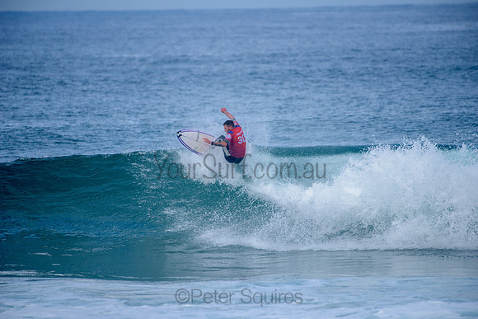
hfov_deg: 4.1
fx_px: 6641
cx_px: 239
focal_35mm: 500
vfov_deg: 2.8
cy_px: 160
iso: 220
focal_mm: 500
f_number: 5.6
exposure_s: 1/2000
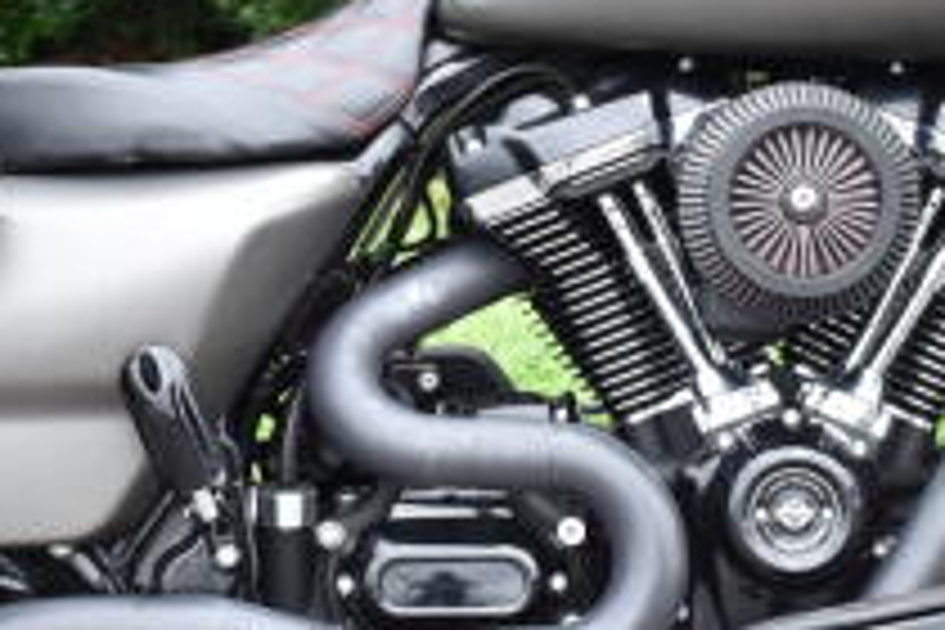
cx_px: 486
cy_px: 65
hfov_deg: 12.4
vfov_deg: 8.2
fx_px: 4355
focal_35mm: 166
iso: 360
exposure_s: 1/250
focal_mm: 29
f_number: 5.6
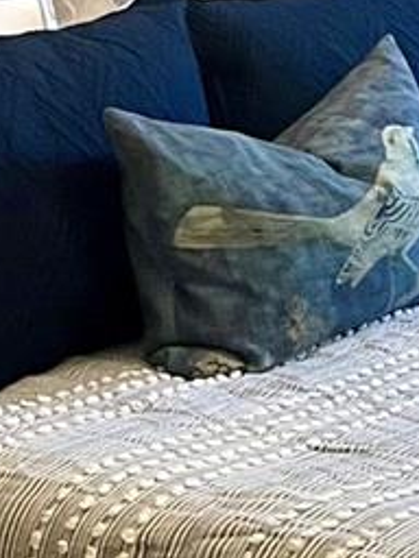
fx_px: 2518
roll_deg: +0.7
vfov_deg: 12.2
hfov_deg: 9.1
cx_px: 733
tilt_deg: -1.0
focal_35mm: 156
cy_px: -196
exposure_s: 1/60
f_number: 1.6
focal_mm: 5.1
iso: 125
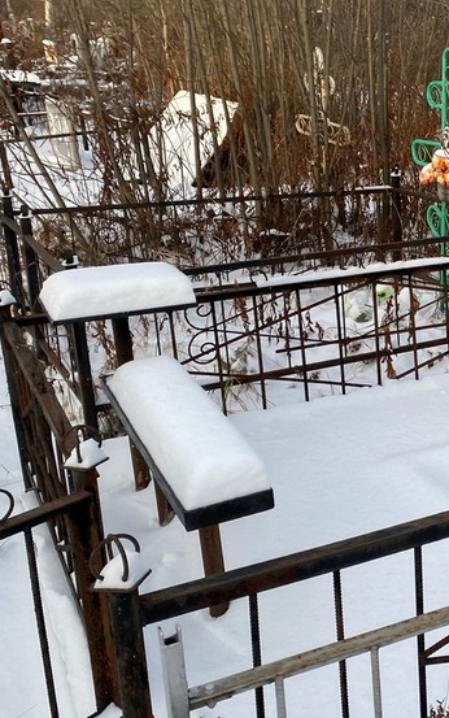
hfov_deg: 23.2
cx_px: 540
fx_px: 998
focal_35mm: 51
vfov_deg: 39.5
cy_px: 340
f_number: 1.8
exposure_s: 1/724
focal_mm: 4.25
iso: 32
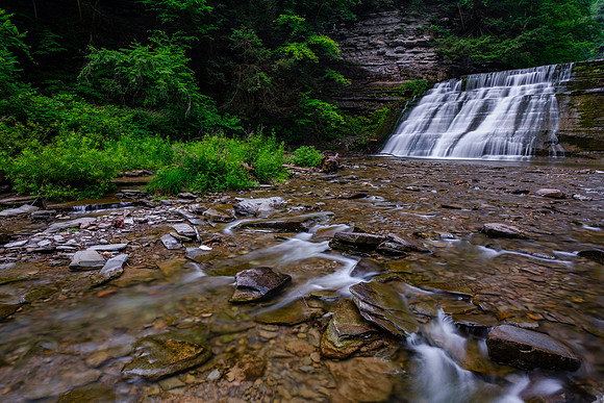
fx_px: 324
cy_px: 209
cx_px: 292
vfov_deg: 63.8
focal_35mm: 19
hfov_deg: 86.0
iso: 160
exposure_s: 2.6
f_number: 8
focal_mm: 12
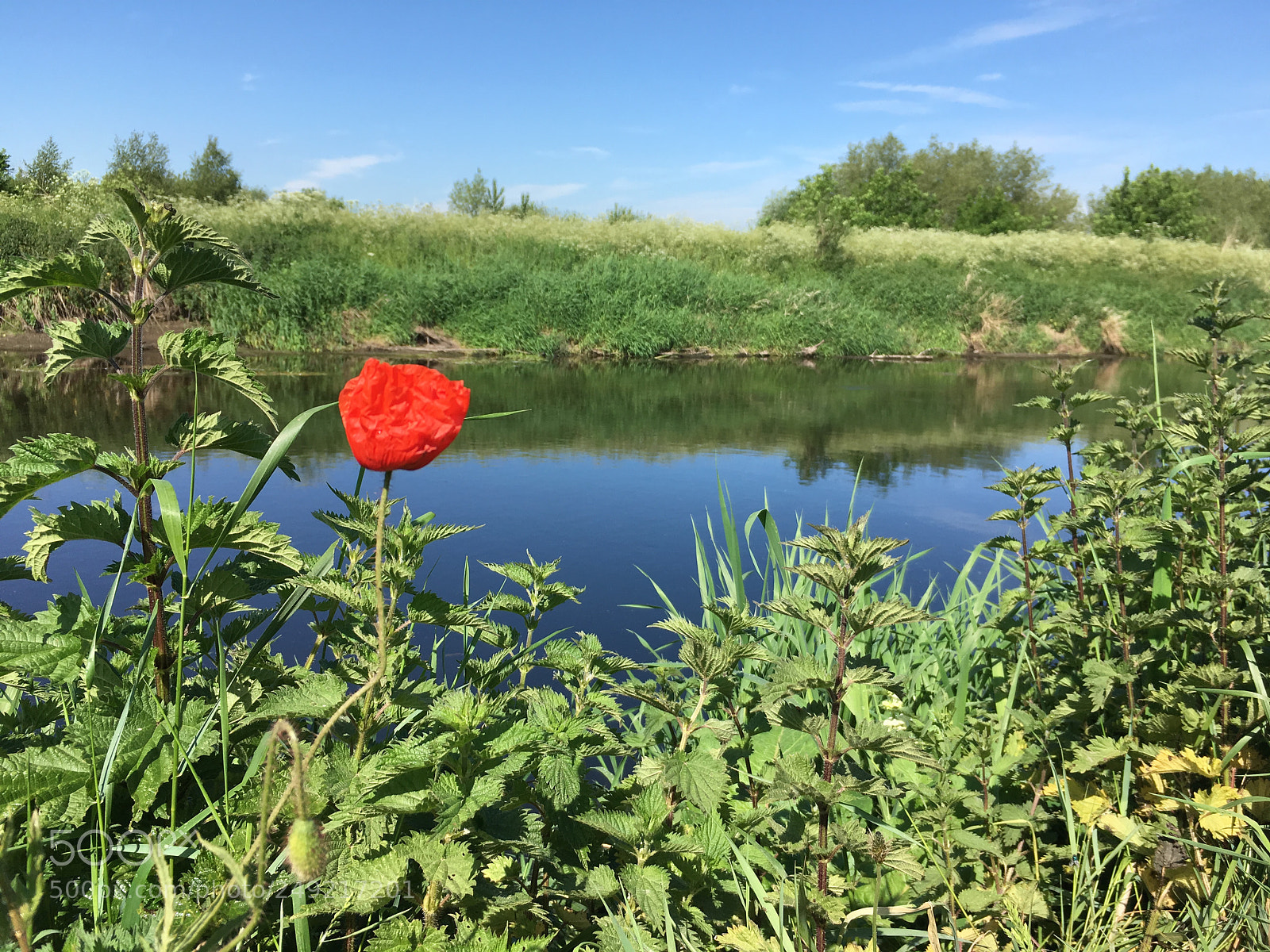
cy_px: 476
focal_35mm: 29
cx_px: 635
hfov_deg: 61.7
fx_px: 1064
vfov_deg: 48.2
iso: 25
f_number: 2.2
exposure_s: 1/1054
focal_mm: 4.15
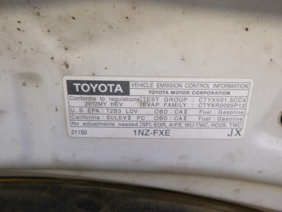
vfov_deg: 54.9
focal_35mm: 25
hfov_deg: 69.4
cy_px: 106
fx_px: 204
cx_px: 141
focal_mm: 4.5
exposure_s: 1/80
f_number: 3.9
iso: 100
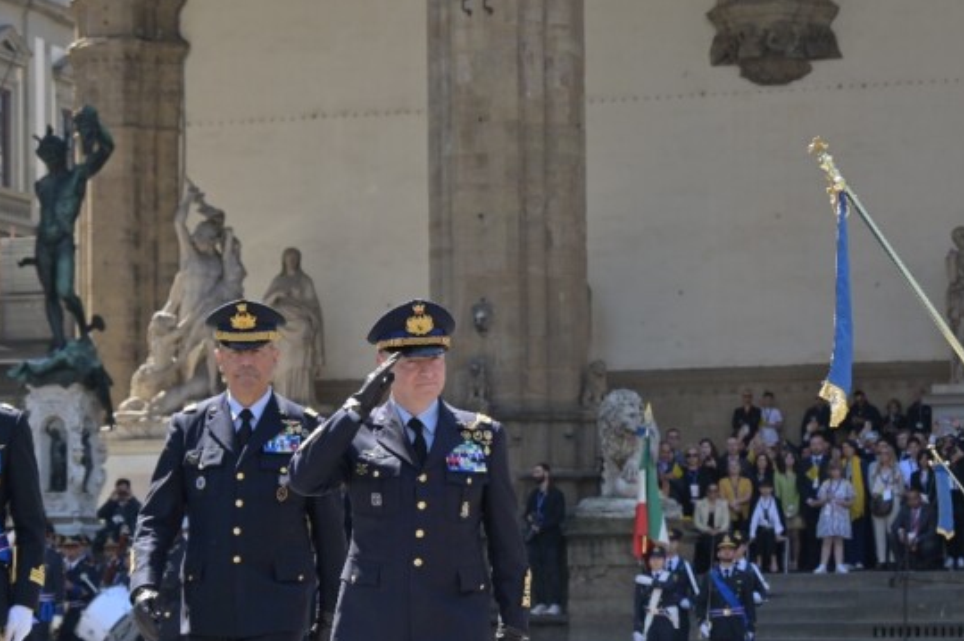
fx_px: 2943
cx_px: 702
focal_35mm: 110
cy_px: 429
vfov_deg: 12.4
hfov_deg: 18.5
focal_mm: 58
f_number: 5.6
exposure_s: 1/500
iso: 200
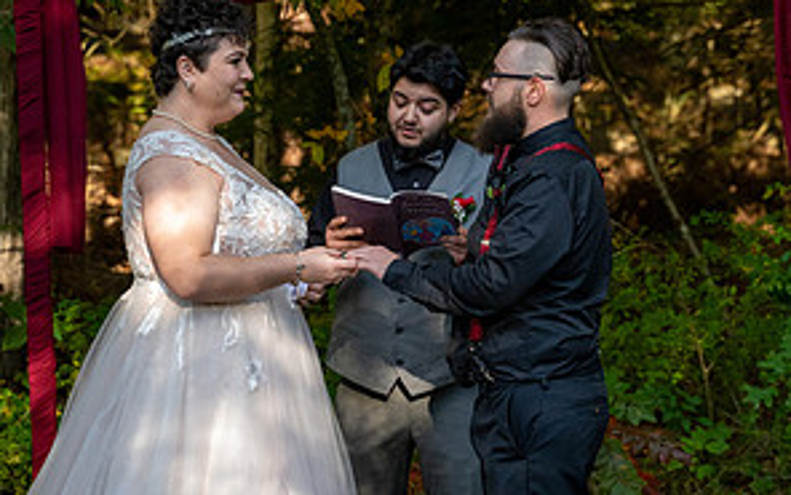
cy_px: 249
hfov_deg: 18.0
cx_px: 397
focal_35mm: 116
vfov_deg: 11.3
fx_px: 2501
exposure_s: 1/5000
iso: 6400
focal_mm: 75
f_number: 4
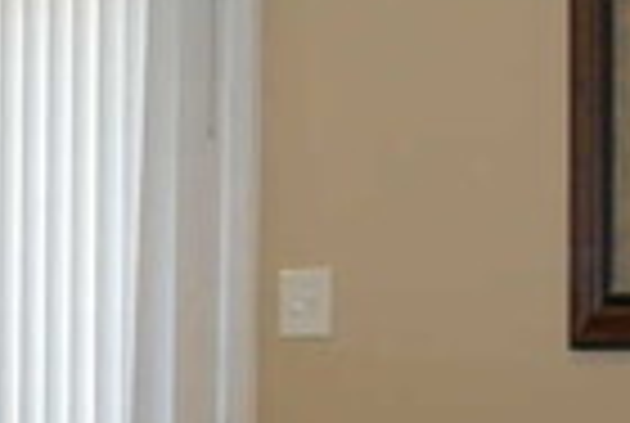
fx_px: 2157
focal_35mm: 123
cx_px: -405
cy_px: 464
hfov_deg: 15.0
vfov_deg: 11.1
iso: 400
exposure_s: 1/60
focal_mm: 18
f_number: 4
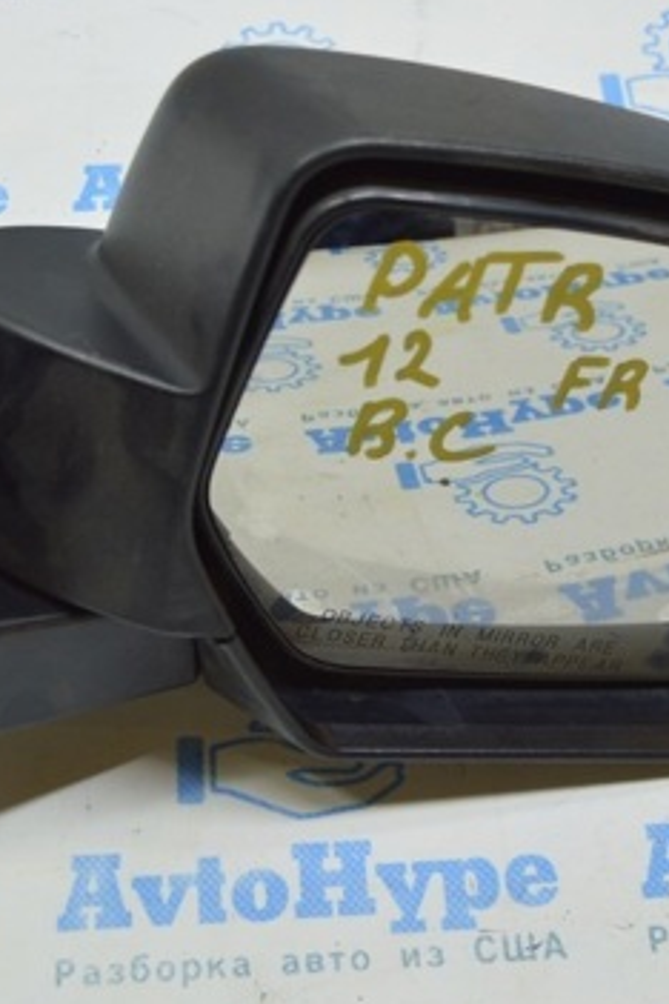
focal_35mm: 71
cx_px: 286
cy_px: 459
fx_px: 1979
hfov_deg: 19.2
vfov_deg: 28.4
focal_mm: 26
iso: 400
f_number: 4
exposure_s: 1/40
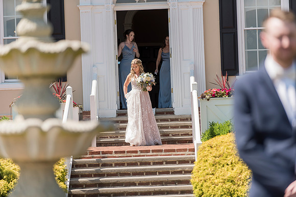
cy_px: 98
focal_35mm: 180
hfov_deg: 11.4
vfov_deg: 7.6
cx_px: 148
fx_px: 1480
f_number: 3.5
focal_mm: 180
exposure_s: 1/1600
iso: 200
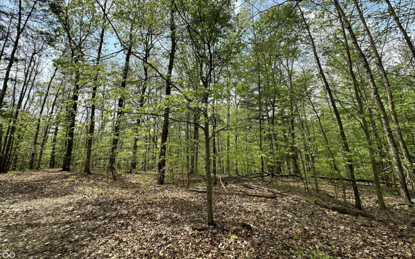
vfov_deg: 74.2
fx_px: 170
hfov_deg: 101.5
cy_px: 107
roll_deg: +1.4
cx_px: 207
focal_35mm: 15
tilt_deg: +12.2
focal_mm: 2.22
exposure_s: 1/720
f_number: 2.2
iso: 40
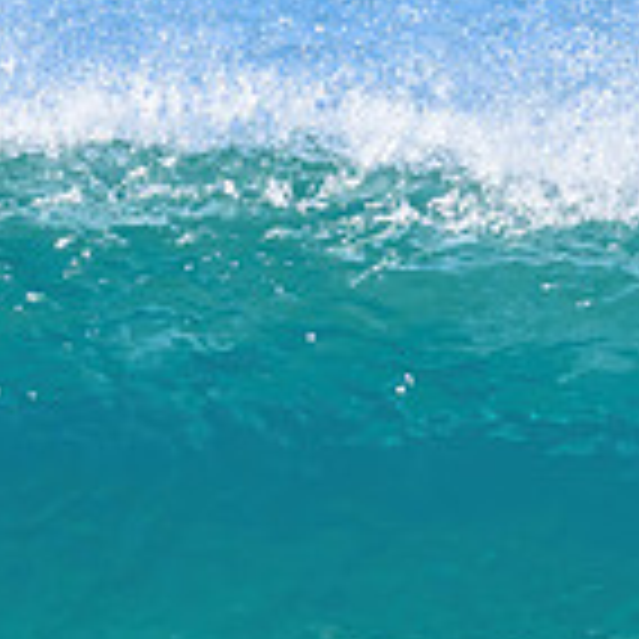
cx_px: 754
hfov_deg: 0.7
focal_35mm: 2636
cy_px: 479
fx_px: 55052
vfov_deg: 0.7
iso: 1000
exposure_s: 1/1250
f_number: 11
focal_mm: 560
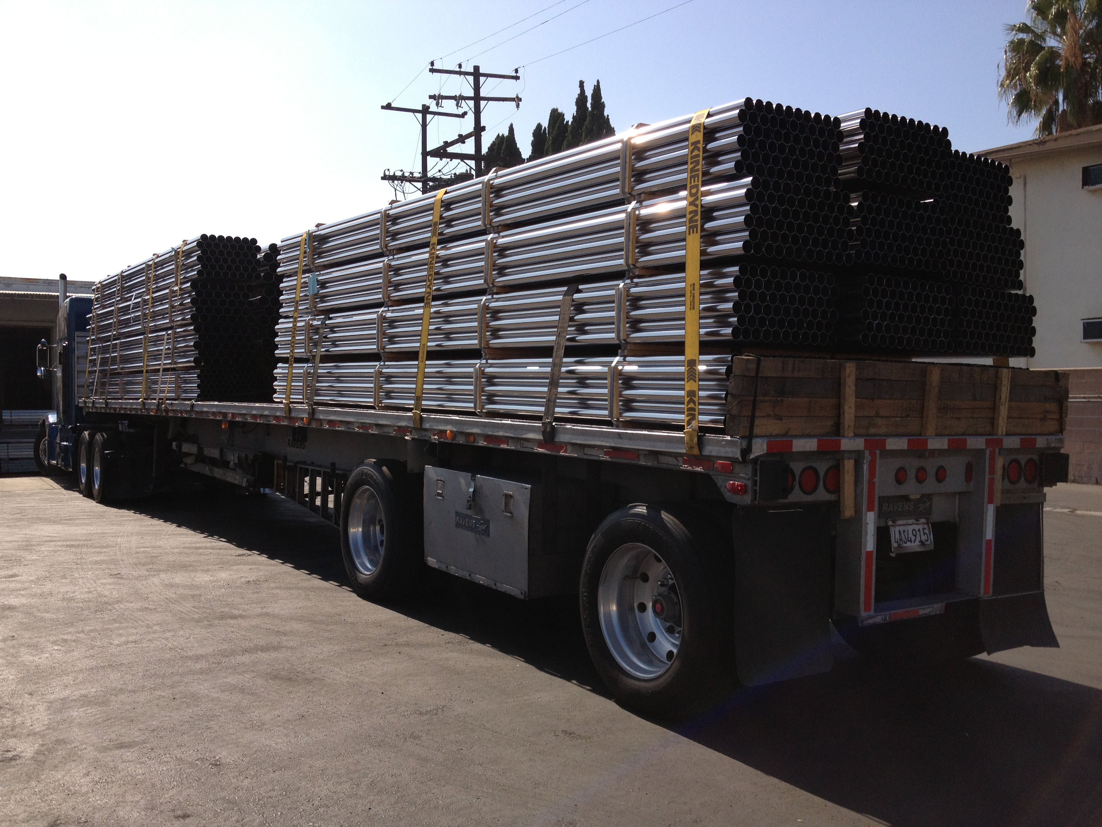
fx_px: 1114
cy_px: 414
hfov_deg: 52.6
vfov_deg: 40.7
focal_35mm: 35
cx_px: 551
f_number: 2.4
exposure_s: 1/1727
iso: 50
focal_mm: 4.28
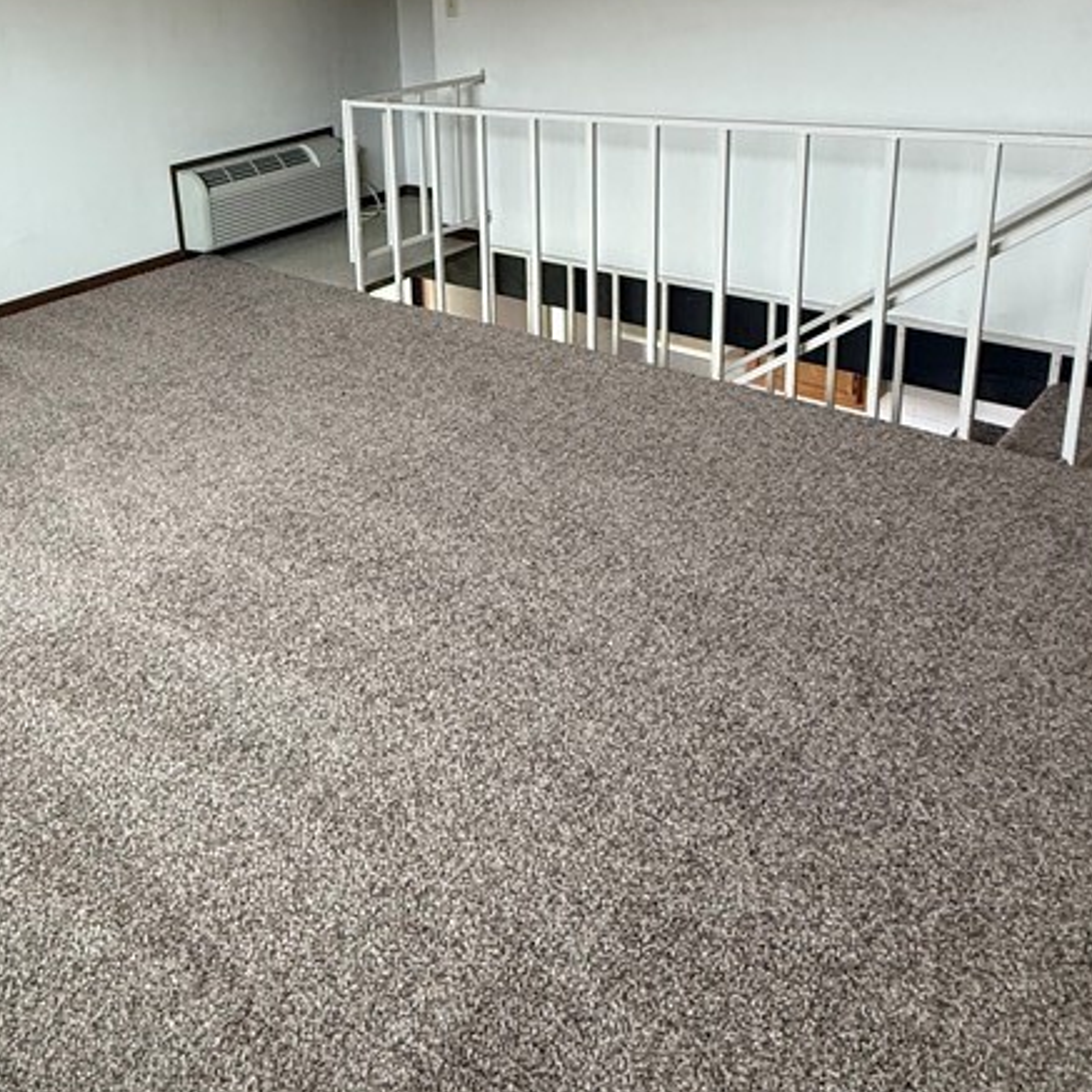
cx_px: 247
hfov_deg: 52.7
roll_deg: +5.1
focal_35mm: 29
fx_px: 1035
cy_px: 247
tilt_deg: -14.6
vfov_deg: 52.7
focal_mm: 2.22
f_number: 2.2
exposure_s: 1/99
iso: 320
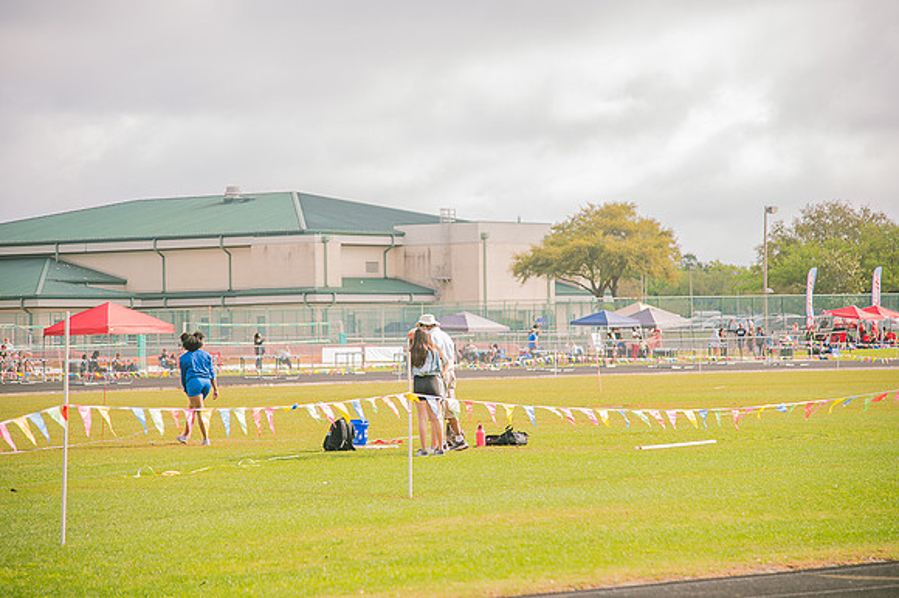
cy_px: 299
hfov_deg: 17.1
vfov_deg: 11.4
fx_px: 2995
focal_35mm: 120
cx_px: 450
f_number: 4
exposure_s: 1/200
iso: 200
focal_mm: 120
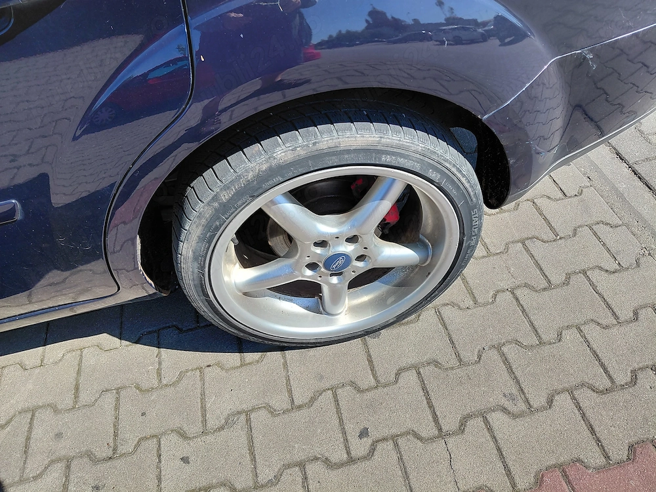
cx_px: 328
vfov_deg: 54.9
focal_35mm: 25
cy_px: 246
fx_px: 474
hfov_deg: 69.4
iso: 50
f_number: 1.8
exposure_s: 1/1571
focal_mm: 4.69
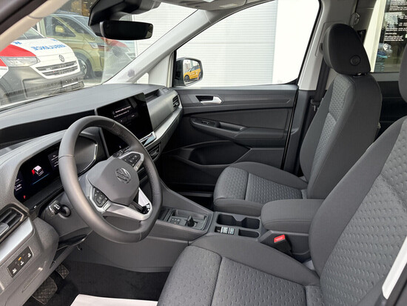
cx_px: 204
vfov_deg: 53.1
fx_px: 306
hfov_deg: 67.3
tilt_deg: -20.6
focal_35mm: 26
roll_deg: +1.0
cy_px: 153
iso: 125
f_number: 1.6
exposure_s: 1/241
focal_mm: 5.96
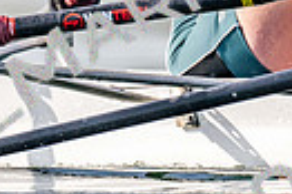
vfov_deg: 0.5
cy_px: -124
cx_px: 317
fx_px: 21540
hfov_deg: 0.8
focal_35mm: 2659
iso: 280
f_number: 5.6
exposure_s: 1/2500
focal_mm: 600
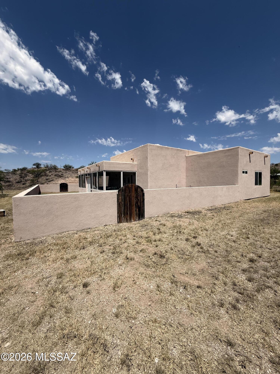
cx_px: 140
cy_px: 187
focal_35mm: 14
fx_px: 151
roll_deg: -0.7
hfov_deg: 85.7
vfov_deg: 102.1
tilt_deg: -2.2
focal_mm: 2.22
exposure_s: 1/3891
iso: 50
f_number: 2.2
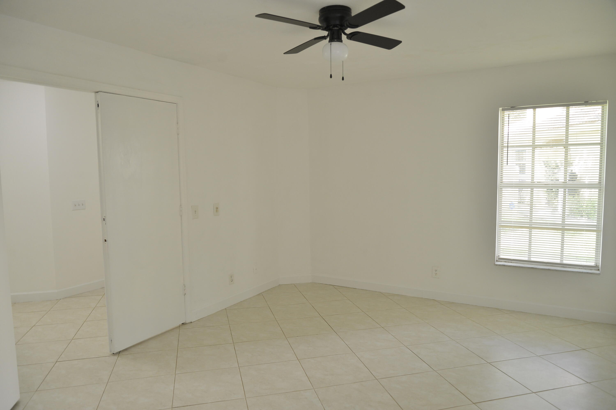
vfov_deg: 53.1
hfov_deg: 73.7
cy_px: 205
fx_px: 411
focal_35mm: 24
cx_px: 308
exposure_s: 1/80
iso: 1000
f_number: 4.5
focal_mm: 24
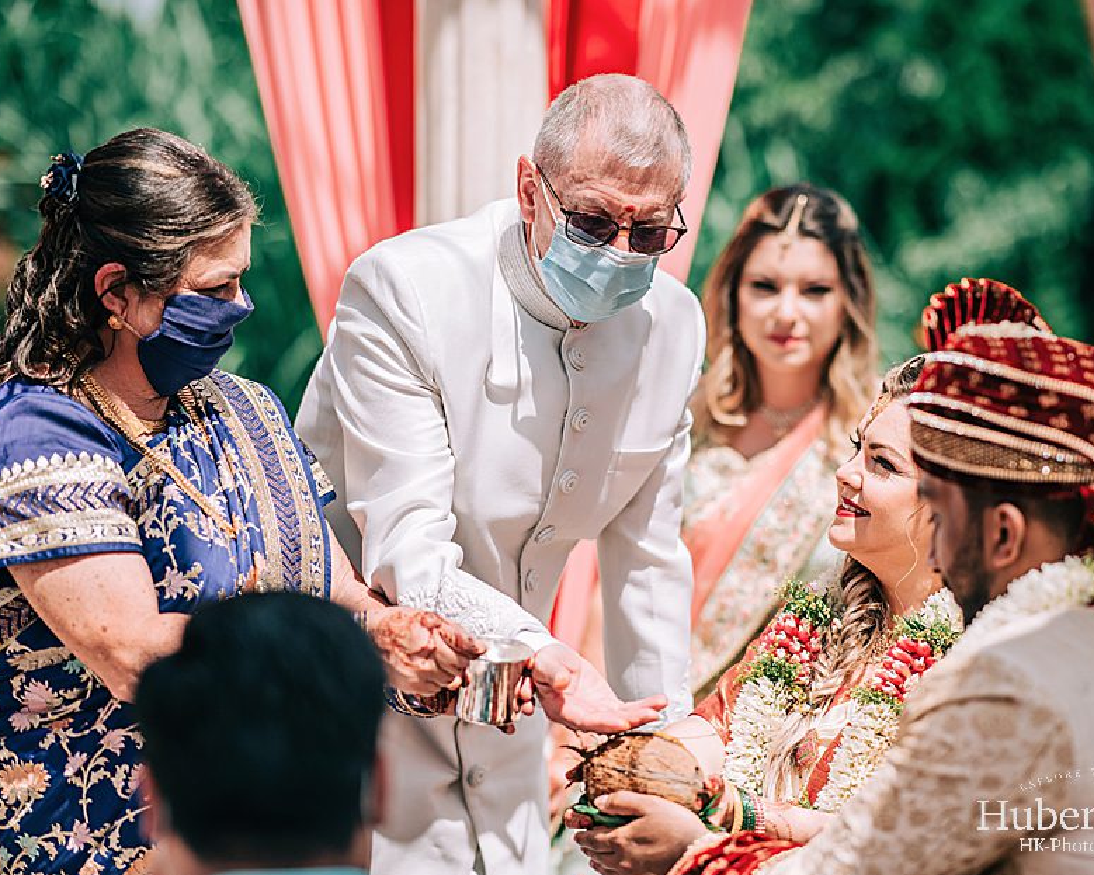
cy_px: 438
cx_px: 617
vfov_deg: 13.0
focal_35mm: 119
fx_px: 3853
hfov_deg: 16.2
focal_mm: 105
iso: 200
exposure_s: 1/8000
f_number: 2
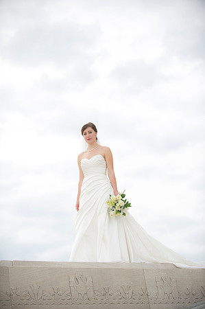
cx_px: 102
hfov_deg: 13.9
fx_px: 839
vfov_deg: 20.8
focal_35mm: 98
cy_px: 154
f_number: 2.8
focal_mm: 98
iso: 160
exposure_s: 1/250
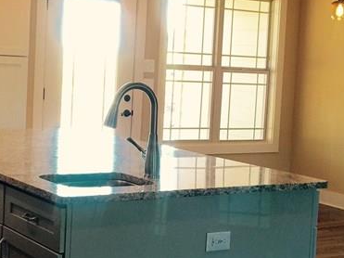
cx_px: 175
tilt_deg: -4.3
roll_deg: -4.1
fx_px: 795
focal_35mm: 80
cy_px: 122
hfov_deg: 24.4
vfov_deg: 18.4
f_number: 2.2
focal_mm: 4.15
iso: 32
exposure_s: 1/30
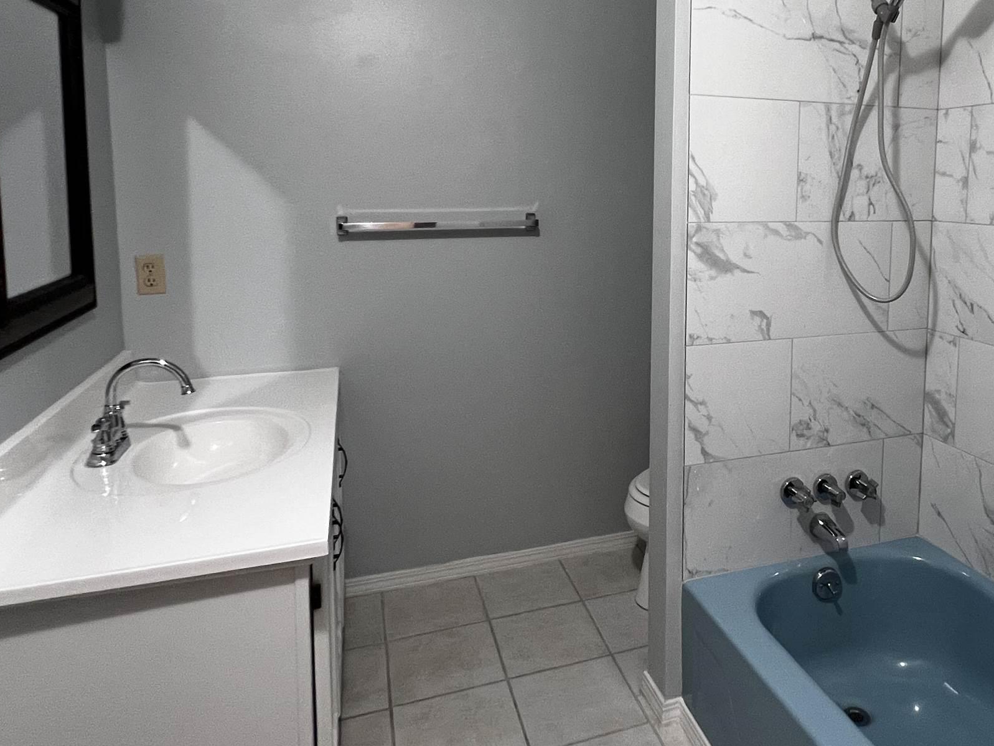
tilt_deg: -5.7
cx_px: 673
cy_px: 259
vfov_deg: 54.0
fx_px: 718
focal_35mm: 25
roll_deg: -0.8
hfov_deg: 67.2
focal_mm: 1.57
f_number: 1.8
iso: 200
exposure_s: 1/60
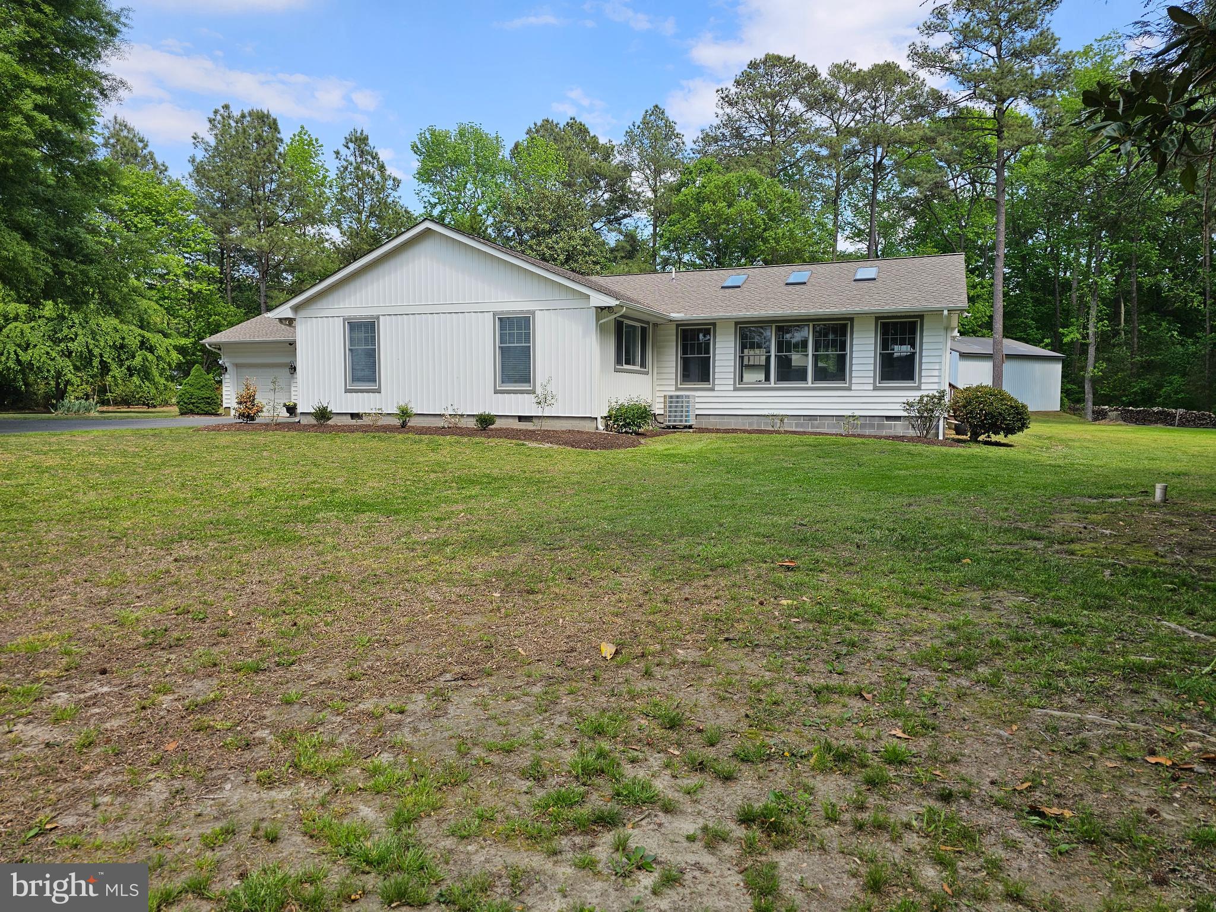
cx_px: 608
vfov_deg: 58.9
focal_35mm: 23
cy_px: 456
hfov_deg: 73.9
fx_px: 808
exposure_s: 1/430
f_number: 1.7
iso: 10
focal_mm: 6.3
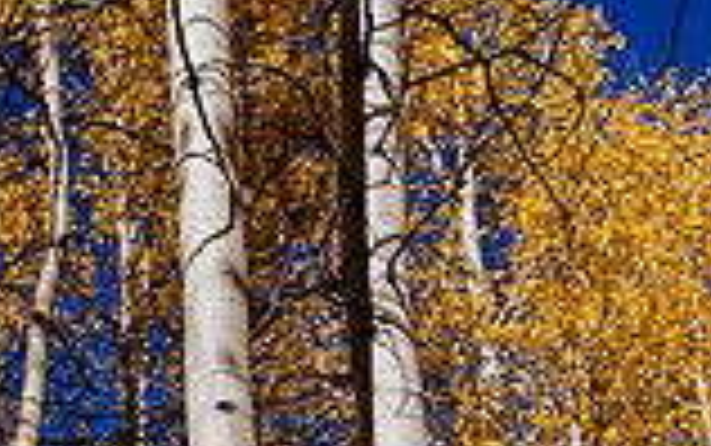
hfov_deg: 18.8
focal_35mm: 97
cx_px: -359
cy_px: 790
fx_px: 1881
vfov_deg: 12.4
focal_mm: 24
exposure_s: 1/1000
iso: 200
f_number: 6.3
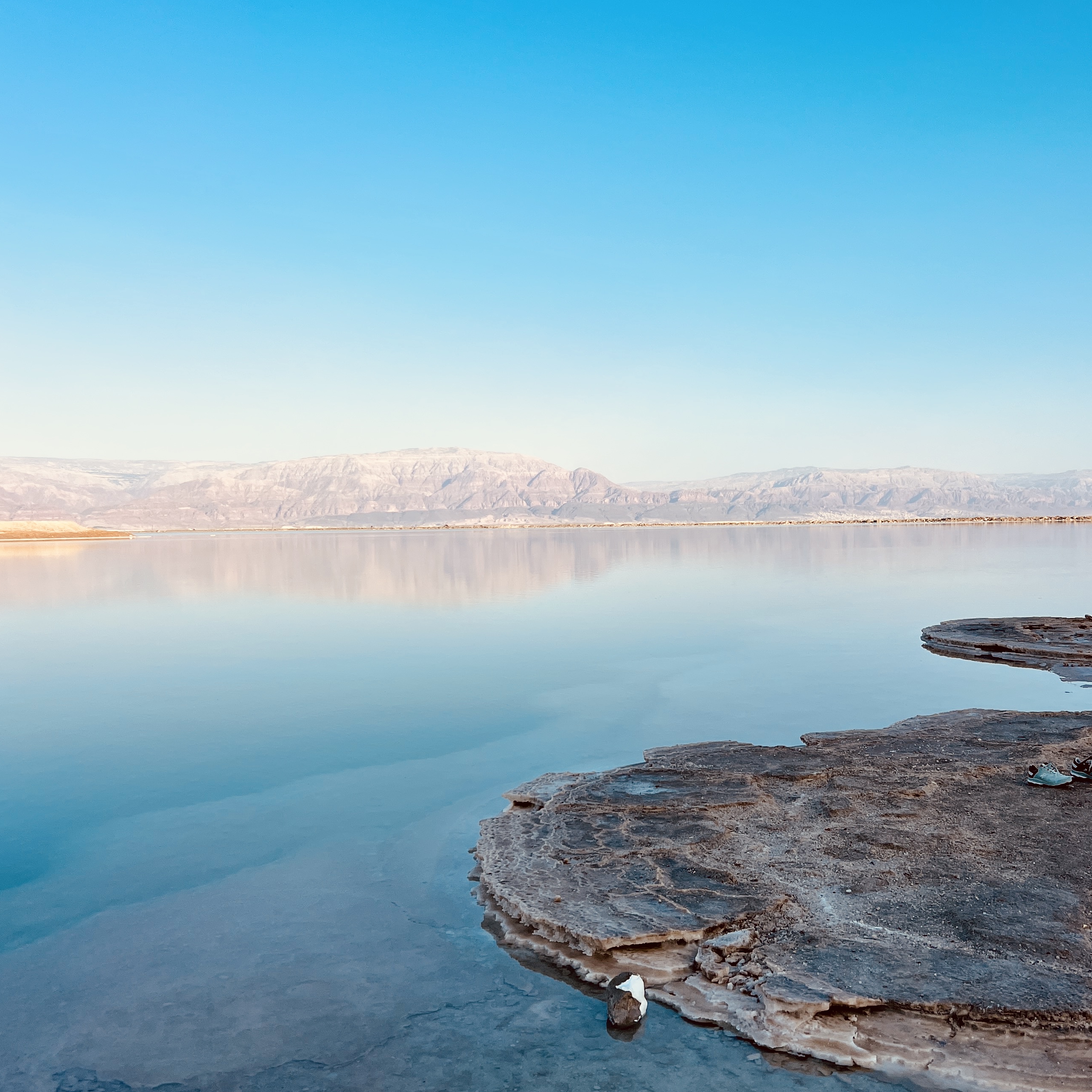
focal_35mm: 36
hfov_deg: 46.0
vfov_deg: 46.0
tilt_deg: +0.6
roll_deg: +1.8
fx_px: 1285
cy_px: 575
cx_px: 605
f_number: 1.5
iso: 50
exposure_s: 1/3704
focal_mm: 5.7
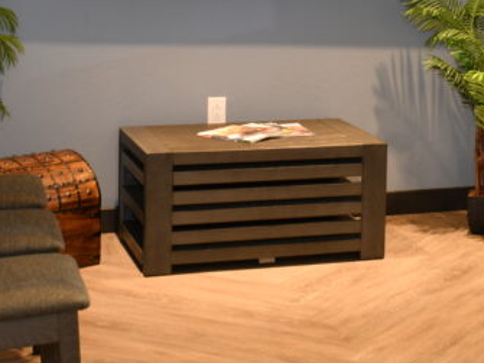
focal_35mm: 103
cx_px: 442
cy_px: -27
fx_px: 1440
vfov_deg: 14.1
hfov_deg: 18.7
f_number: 5.6
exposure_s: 1/13
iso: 220
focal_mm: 35
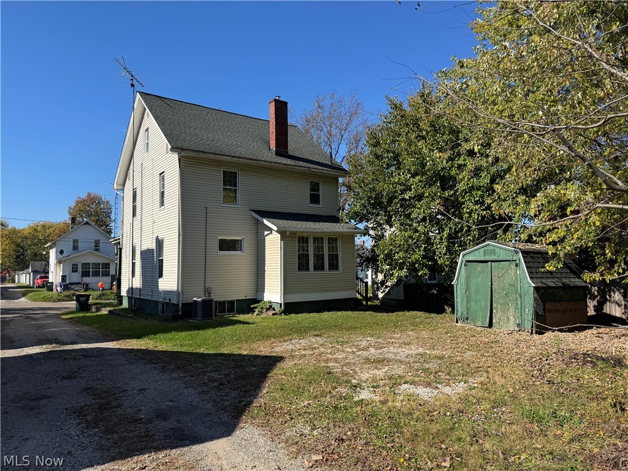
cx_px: 314
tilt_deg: +4.0
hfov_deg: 71.6
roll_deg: +0.4
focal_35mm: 24
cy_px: 236
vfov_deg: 56.8
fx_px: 435
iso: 80
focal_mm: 6.76
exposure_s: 1/3247
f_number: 1.78
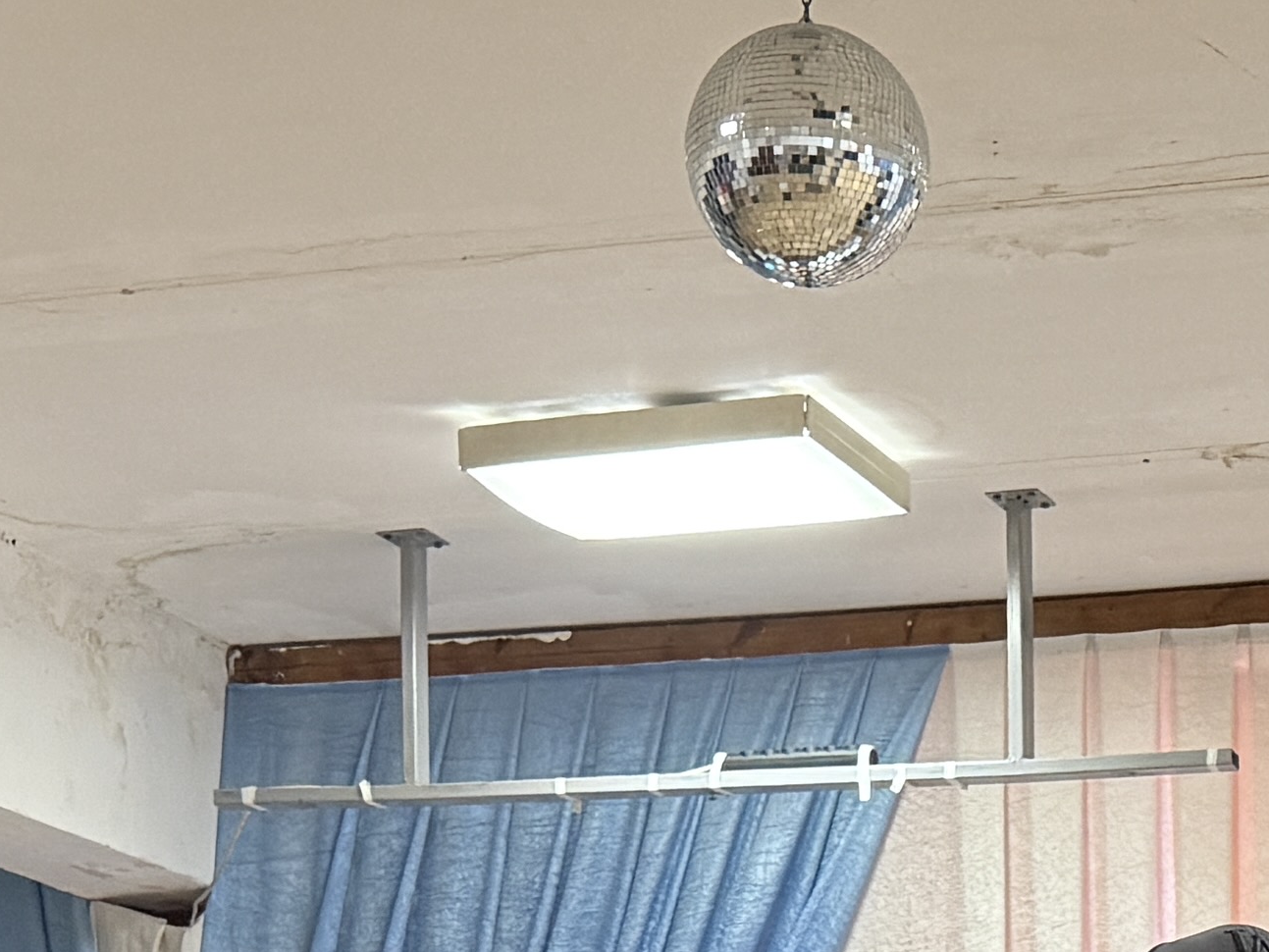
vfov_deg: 12.4
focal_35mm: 106
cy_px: 1881
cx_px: 1285
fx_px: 3886
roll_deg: -0.1
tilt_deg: -3.1
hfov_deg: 18.1
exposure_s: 1/50
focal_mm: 6.76
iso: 250
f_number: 1.78
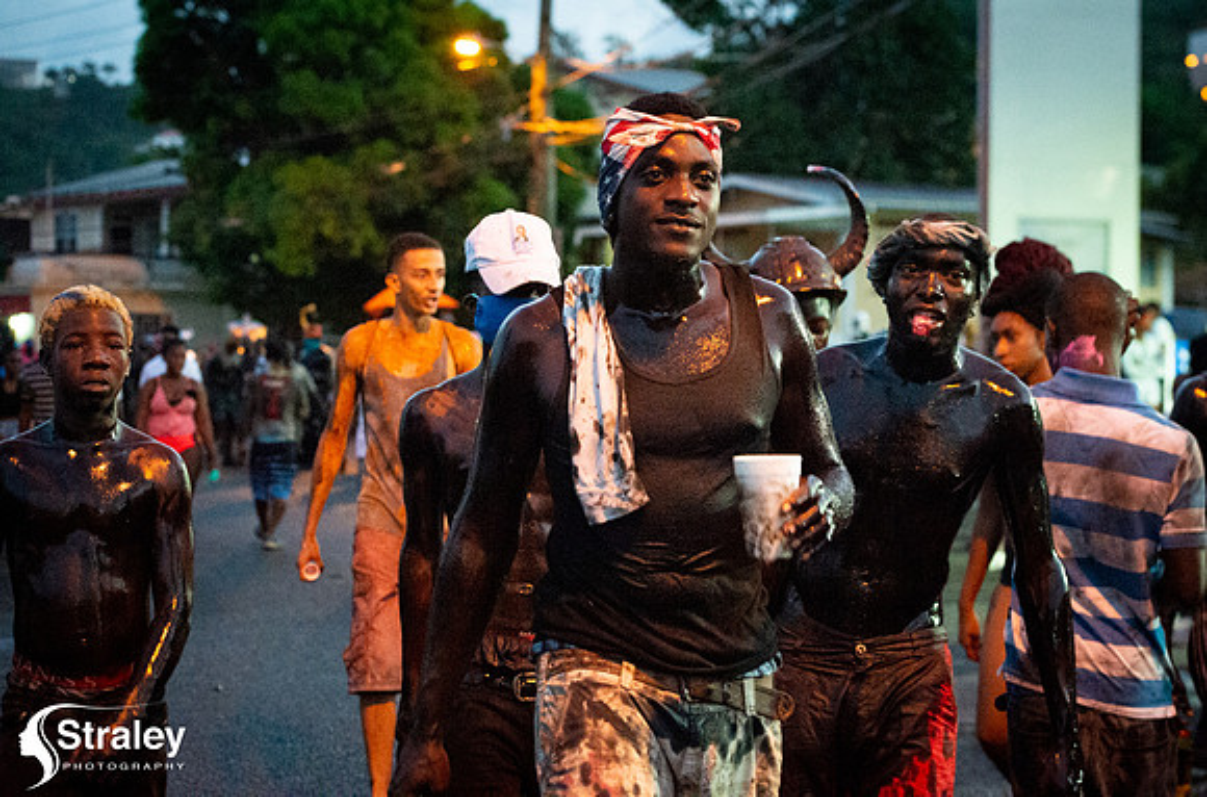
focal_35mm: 72
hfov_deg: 28.1
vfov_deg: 18.7
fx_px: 2414
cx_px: 621
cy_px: 383
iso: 25600
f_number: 5
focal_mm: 70
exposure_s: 1/160
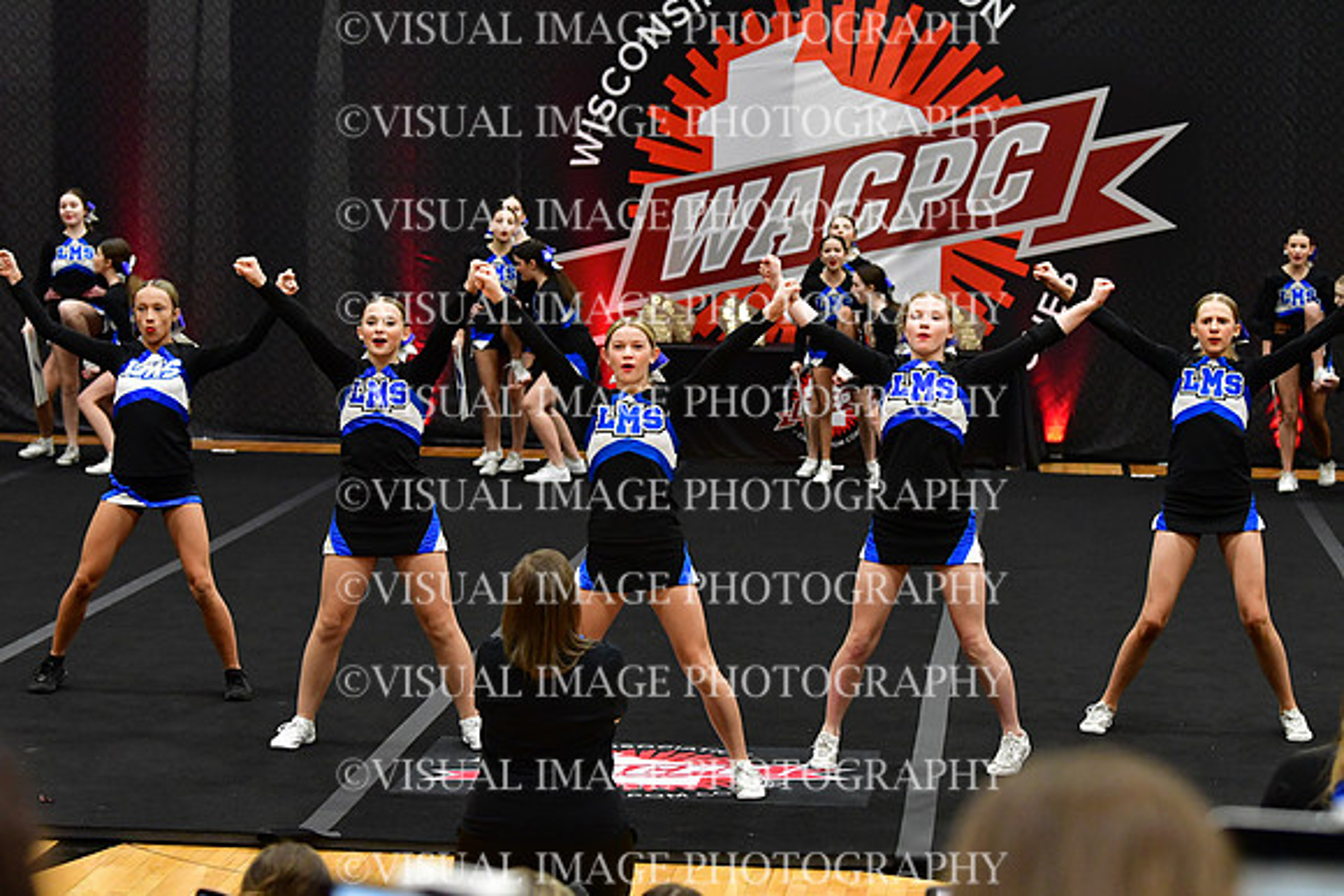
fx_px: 3921
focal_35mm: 105
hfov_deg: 19.5
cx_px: 672
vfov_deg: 13.0
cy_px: 448
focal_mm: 70
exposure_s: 1/500
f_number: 3.5
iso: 4000
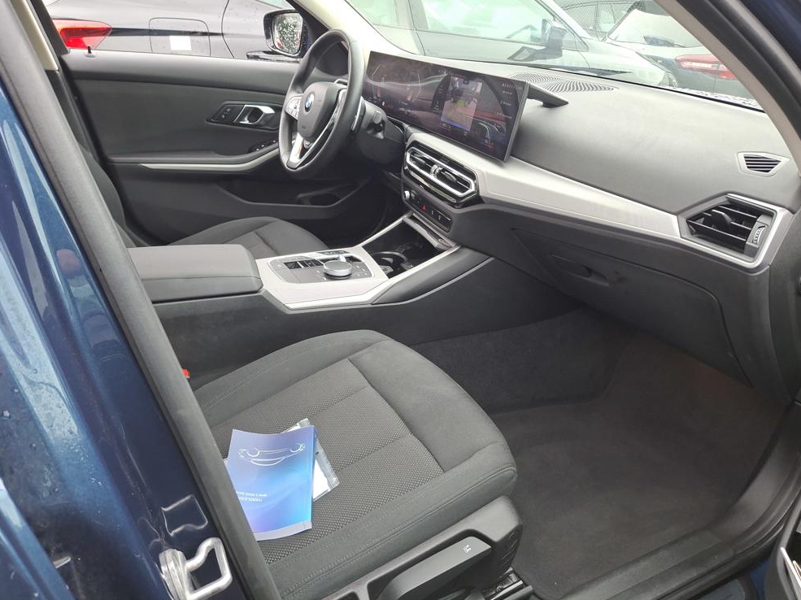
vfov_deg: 53.0
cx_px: 406
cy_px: 289
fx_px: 601
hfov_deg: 67.3
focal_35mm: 26
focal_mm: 4.69
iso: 125
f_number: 1.8
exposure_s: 1/100
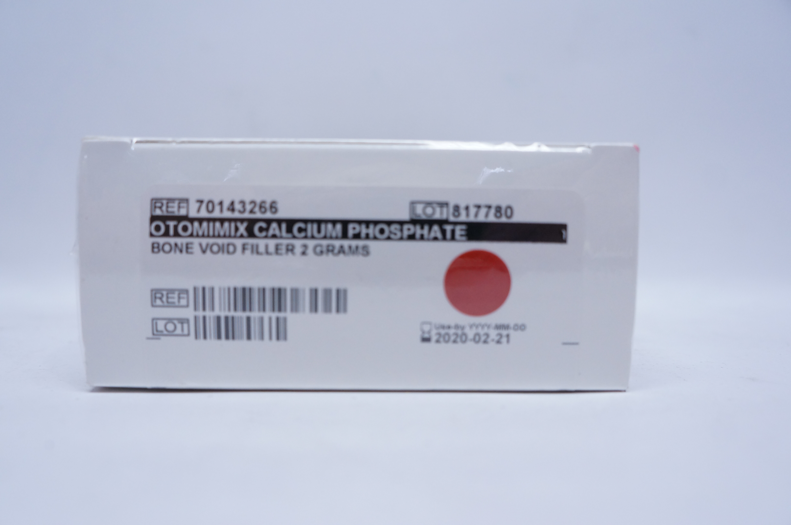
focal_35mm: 33
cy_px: 262
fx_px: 724
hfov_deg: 57.3
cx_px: 396
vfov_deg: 39.9
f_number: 4.5
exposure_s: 1/160
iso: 800
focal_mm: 22
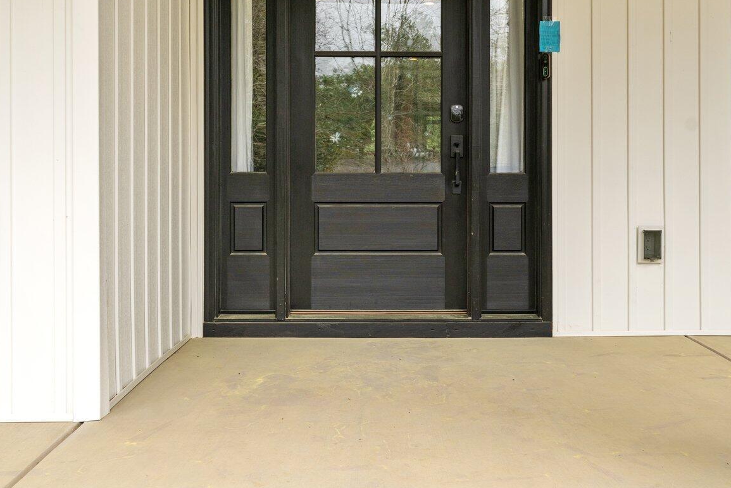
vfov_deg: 33.8
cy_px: 142
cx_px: 390
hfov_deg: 49.5
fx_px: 792
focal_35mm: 39
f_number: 8
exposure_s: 1/60
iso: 400
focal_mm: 22
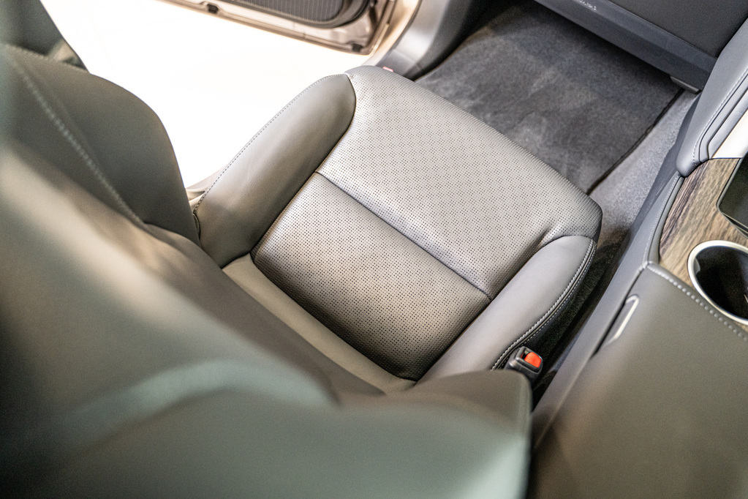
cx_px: 374
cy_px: 250
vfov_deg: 46.4
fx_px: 582
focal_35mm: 28
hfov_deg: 65.5
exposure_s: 1/125
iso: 1600
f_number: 2.8
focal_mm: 28
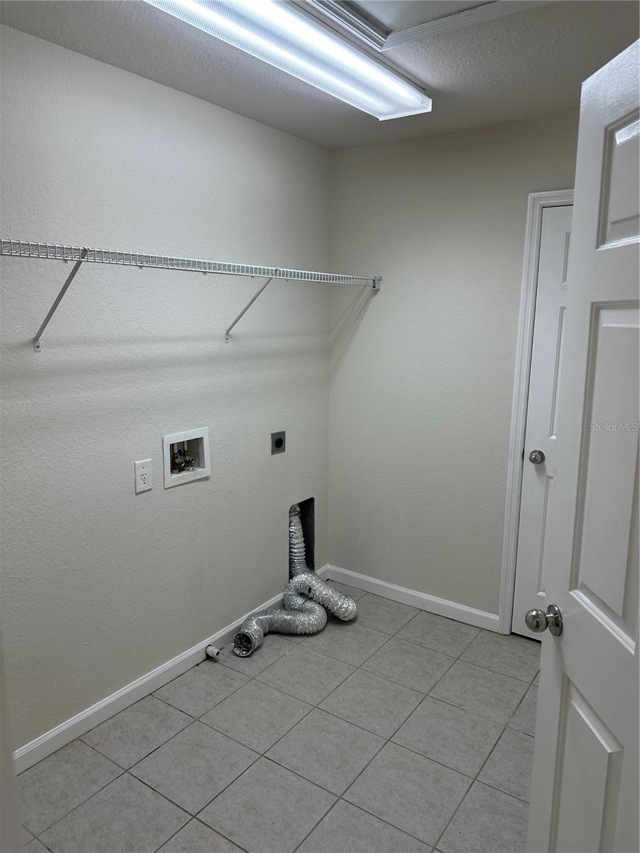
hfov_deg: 56.8
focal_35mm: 24
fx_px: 592
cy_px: 426
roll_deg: -1.4
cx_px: 320
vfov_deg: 71.6
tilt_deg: -10.8
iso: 100
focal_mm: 6.86
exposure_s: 1/136
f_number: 1.78
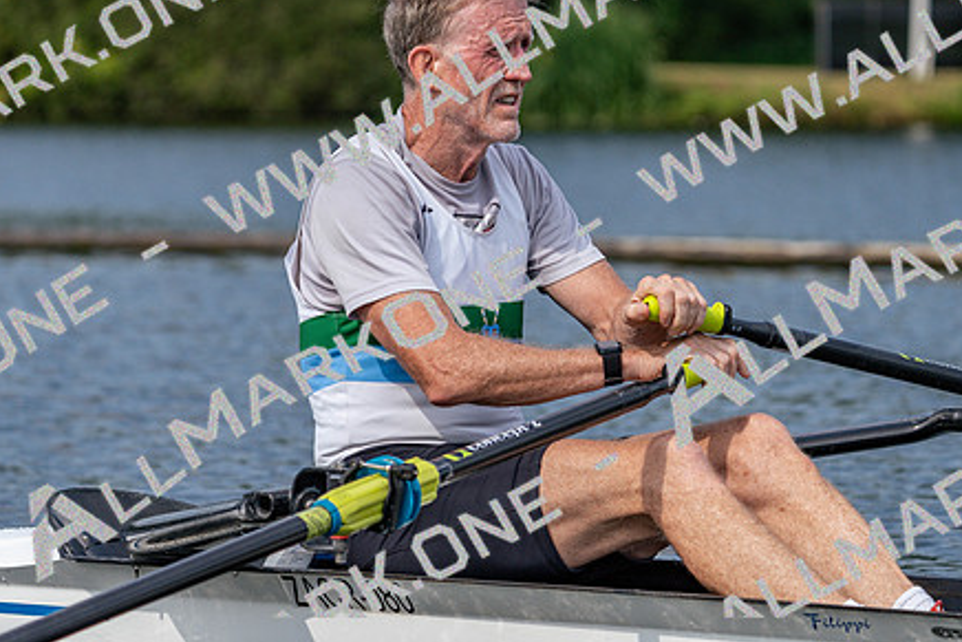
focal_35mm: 266
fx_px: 7110
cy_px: 239
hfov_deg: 7.7
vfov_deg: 5.2
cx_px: 477
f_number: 5.6
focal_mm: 200
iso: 250
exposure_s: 1/1600
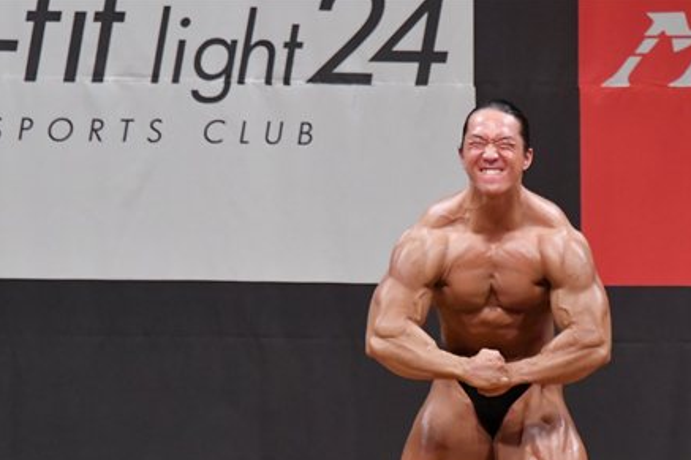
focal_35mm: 452
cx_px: 534
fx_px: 8672
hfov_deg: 4.6
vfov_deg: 3.0
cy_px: 405
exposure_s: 1/400
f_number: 5.6
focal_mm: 170
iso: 6400
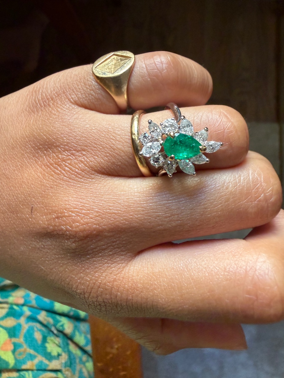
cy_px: 189
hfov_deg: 56.8
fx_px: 263
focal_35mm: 24
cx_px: 142
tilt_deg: -88.1
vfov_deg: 71.6
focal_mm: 2.22
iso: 320
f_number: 2.2
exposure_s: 1/88
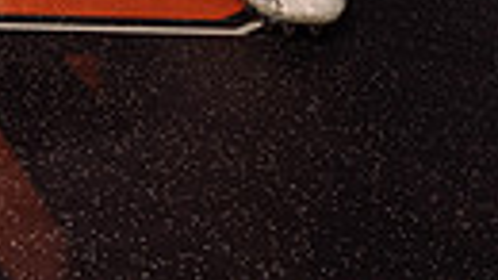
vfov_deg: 8.4
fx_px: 1584
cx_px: -19
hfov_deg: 17.4
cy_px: -579
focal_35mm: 120
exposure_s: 1/250
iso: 80
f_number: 7.1
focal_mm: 33
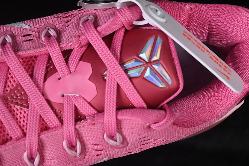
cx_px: 124
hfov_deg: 27.0
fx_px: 519
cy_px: 83
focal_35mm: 75
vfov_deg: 18.2
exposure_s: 1/80
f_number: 7.1
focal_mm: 50
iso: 160
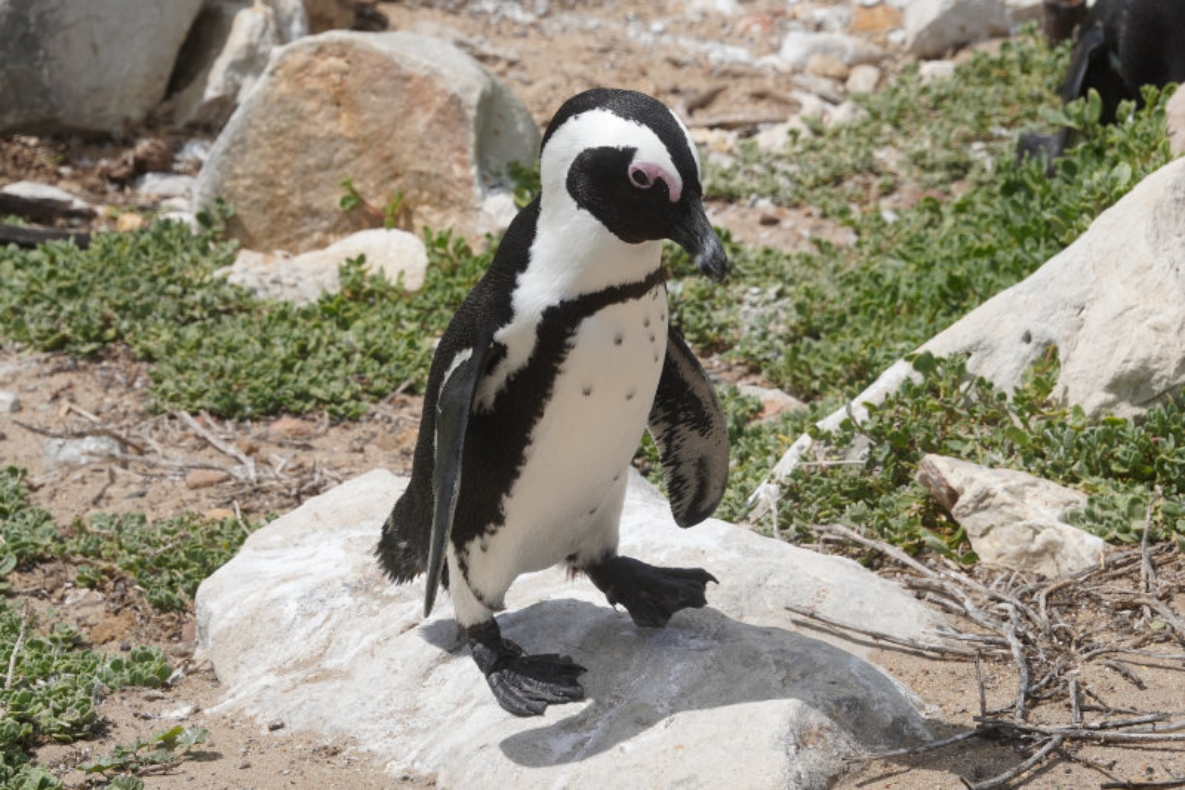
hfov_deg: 10.7
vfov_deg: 7.2
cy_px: 395
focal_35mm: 192
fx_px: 6318
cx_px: 592
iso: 250
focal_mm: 128
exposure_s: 1/500
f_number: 13
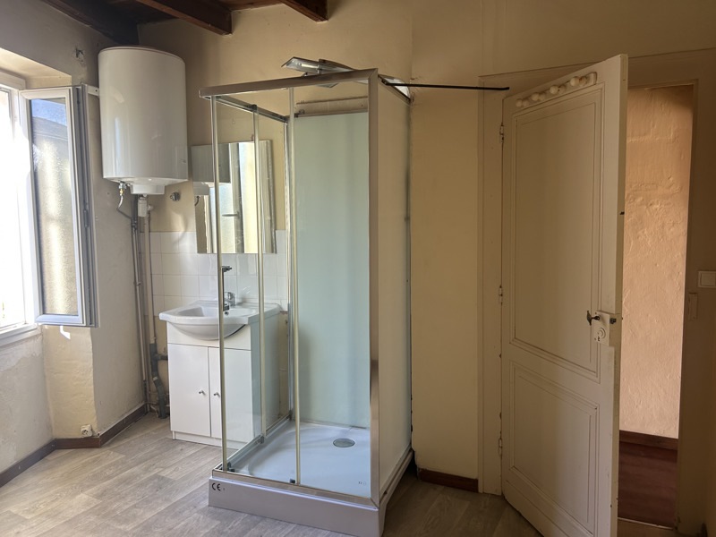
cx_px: 358
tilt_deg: -5.9
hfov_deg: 67.3
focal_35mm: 26
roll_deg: +0.8
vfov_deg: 53.1
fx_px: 538
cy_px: 268
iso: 64
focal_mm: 5.7
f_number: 1.5
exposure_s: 1/145
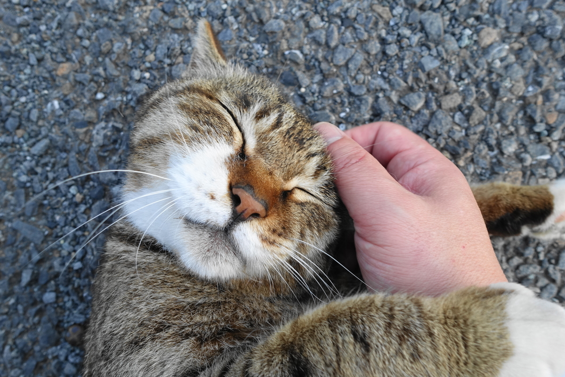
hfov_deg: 73.7
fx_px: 377
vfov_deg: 53.1
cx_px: 282
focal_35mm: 24
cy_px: 188
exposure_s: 1/100
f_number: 4
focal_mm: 8.8
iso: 125
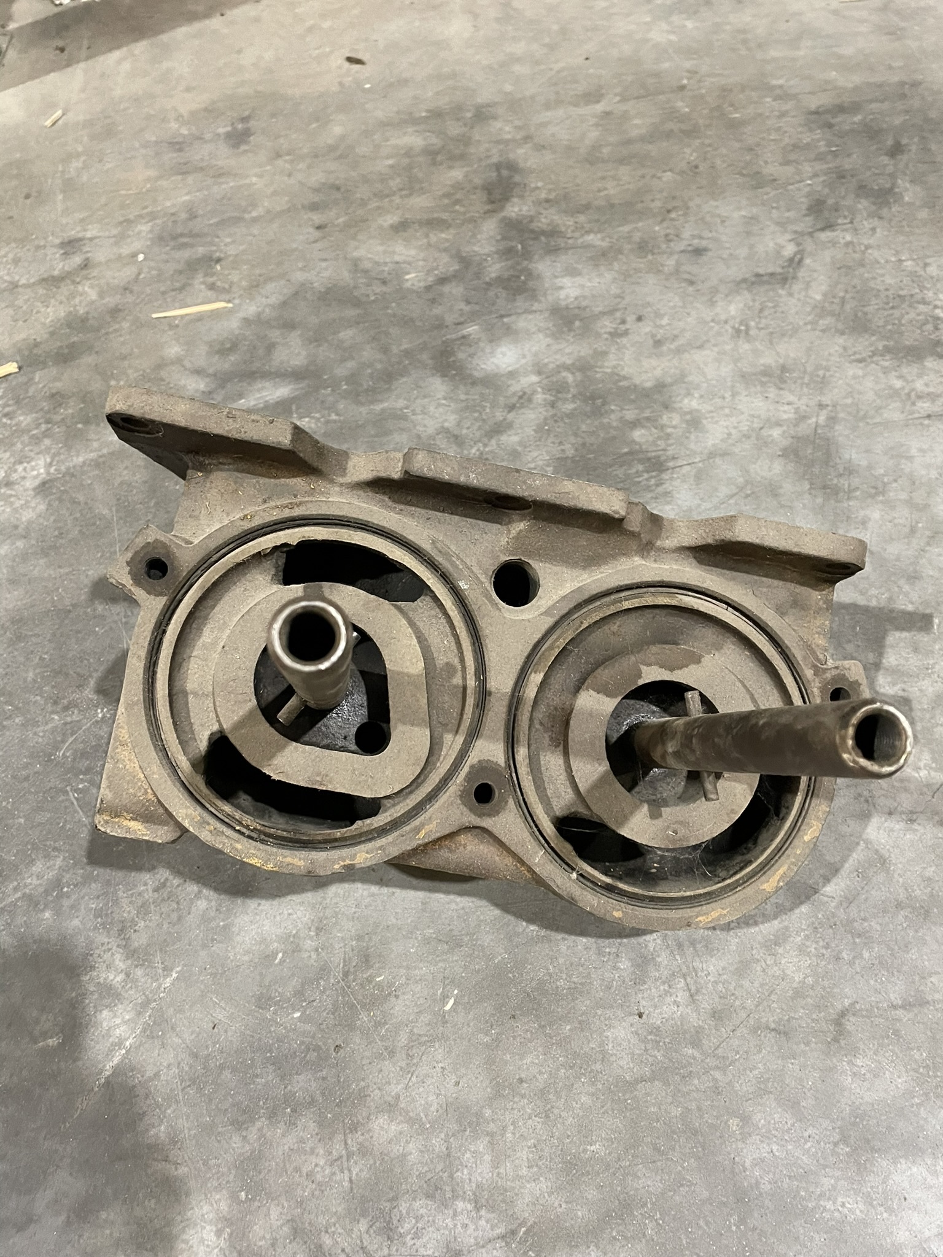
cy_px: 628
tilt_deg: -57.7
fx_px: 944
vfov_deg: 67.3
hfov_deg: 53.1
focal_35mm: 26
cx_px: 472
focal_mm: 4.2
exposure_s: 1/60
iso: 500
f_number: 1.6
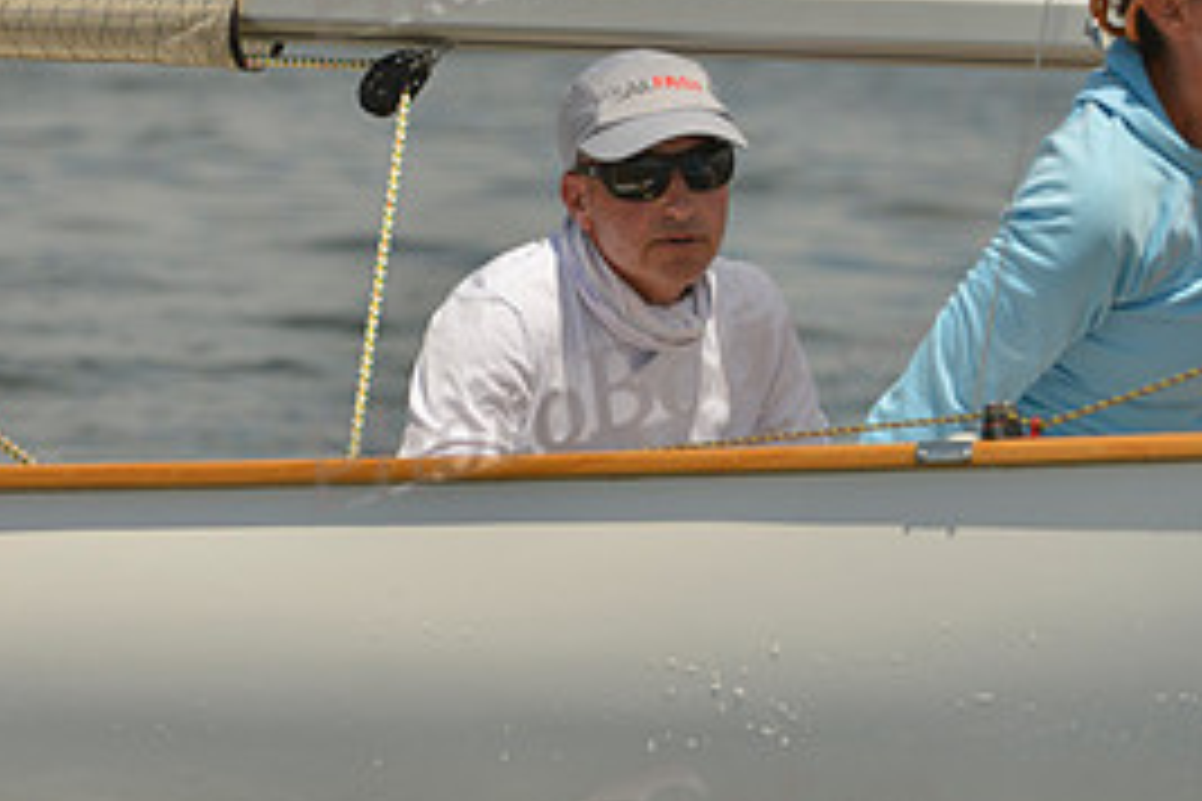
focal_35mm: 718
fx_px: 23971
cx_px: 72
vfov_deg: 1.9
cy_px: 227
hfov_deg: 2.9
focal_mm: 330
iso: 200
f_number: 8
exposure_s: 1/1250
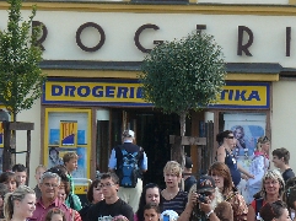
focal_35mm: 492
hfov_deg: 4.0
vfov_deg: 3.0
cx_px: 131
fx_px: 4201
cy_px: 277
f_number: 4.5
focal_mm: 39.1
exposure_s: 1/250
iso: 100
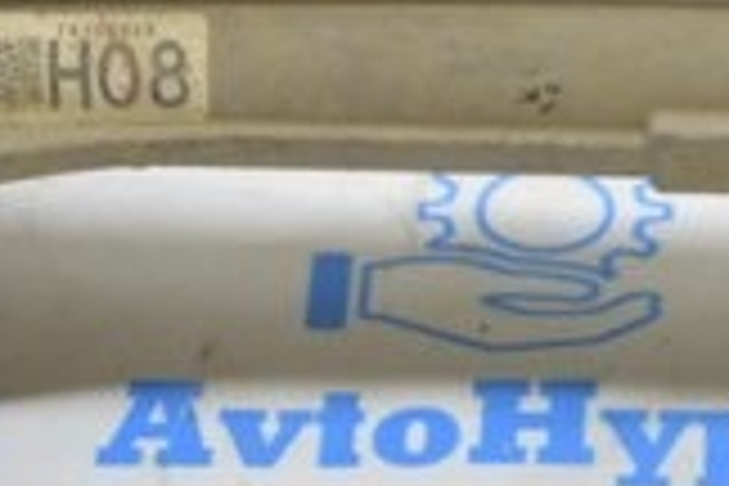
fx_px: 4617
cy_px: -308
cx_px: 742
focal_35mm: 228
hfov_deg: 9.0
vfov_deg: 5.9
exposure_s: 1/20
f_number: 5.6
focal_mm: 24
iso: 400
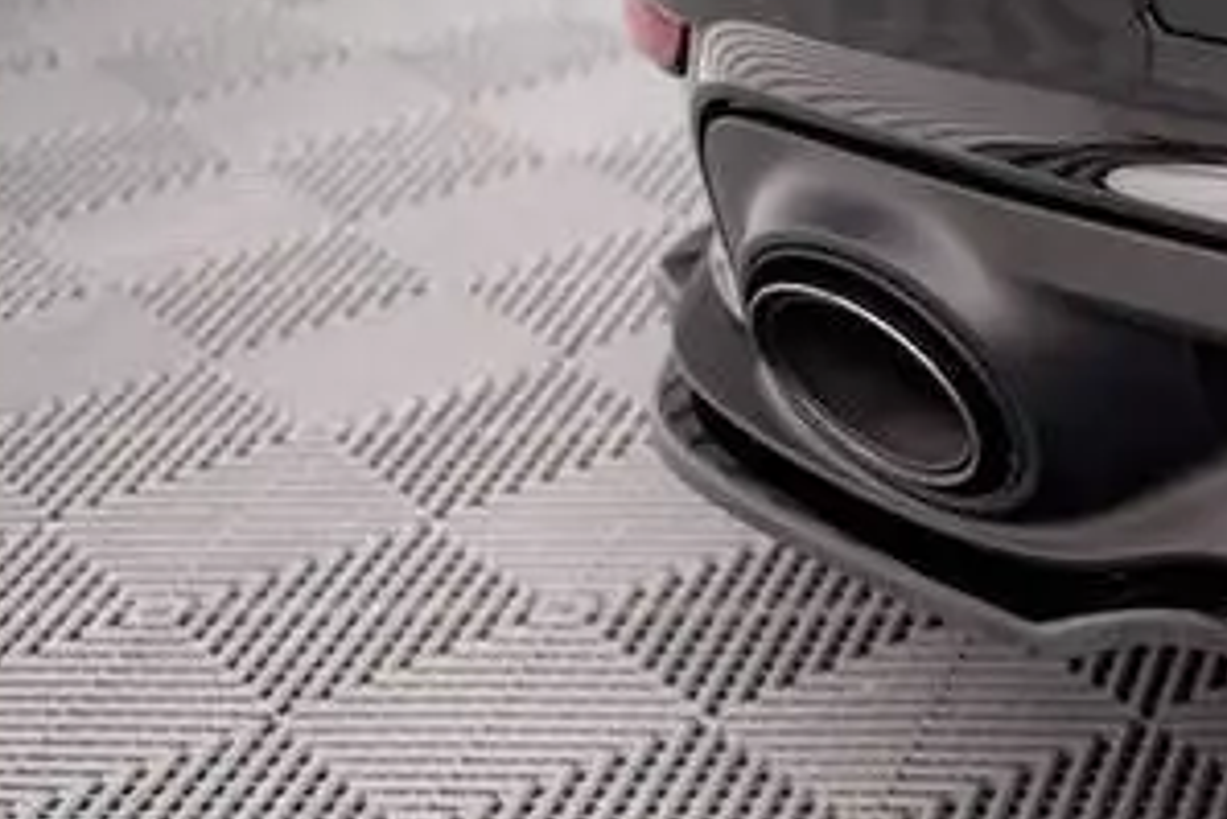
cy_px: 384
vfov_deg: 11.4
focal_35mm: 120
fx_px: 4092
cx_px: 1904
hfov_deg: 15.6
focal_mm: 35
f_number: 2.2
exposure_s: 1/125
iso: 1250
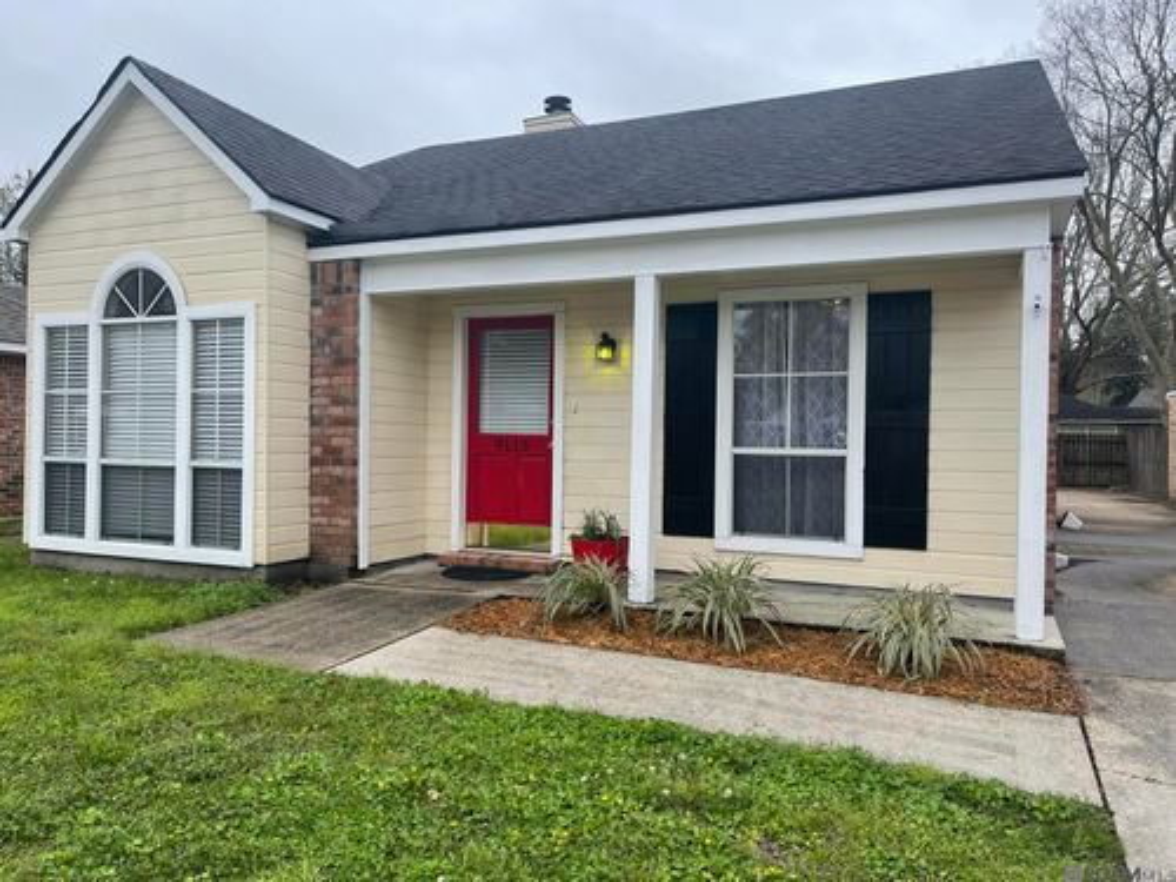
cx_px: 588
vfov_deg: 53.1
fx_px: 883
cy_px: 441
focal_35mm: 26
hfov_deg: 67.3
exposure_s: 1/994
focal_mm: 5.1
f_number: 1.6
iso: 32
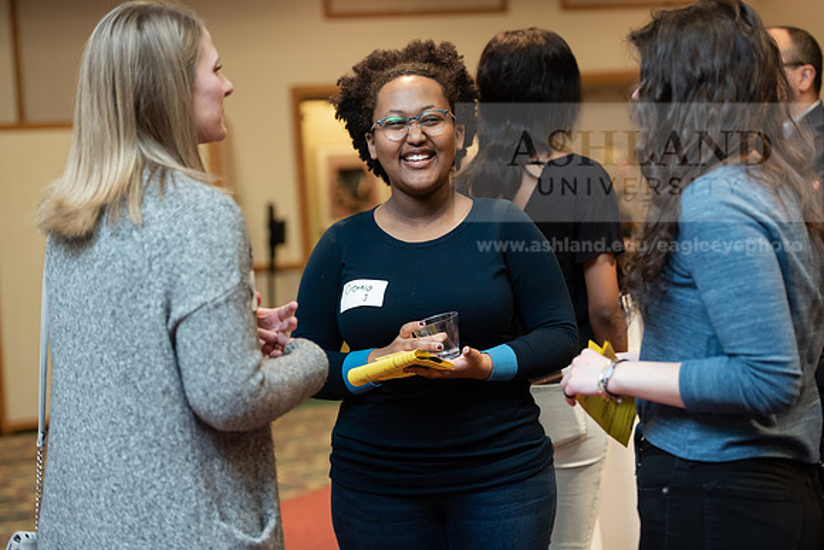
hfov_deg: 23.6
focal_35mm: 86
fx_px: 1969
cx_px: 412
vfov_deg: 15.9
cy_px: 275
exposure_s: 1/200
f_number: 3.5
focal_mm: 86
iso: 1600
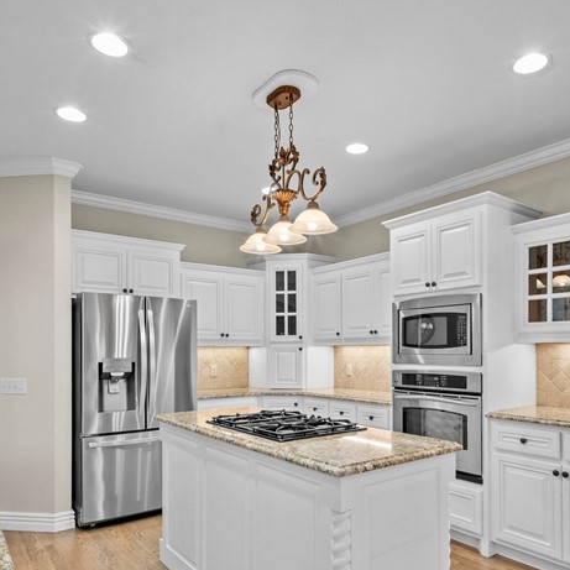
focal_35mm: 24
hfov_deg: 64.9
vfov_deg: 63.9
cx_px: 314
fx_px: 447
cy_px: 365
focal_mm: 12
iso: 800
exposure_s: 1/10
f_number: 8
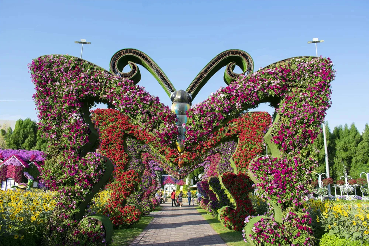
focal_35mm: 16
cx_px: 184
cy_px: 123
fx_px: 169
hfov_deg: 95.0
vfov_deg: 72.1
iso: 125
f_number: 10
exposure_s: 1/1.67
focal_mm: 16.5
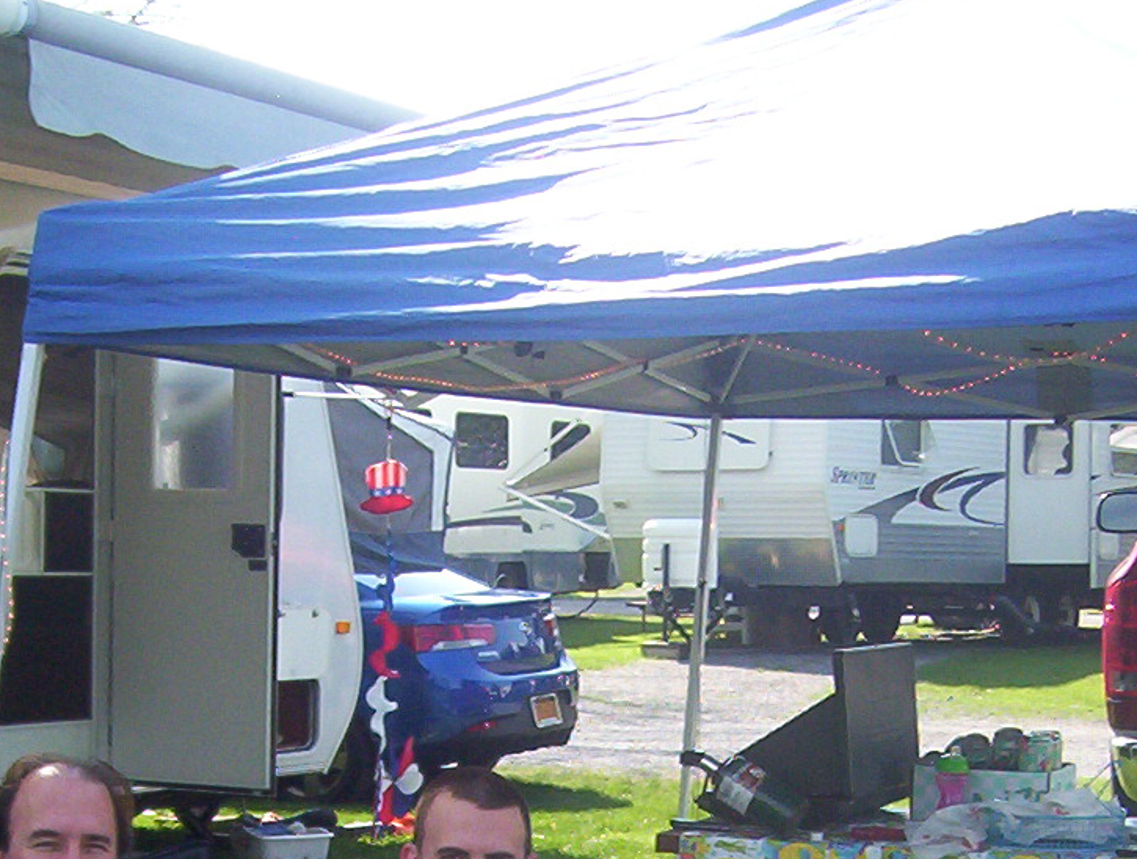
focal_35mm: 81
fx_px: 2668
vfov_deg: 17.8
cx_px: 532
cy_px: 868
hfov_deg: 24.1
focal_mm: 5.54
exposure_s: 1/608
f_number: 2.76
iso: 100
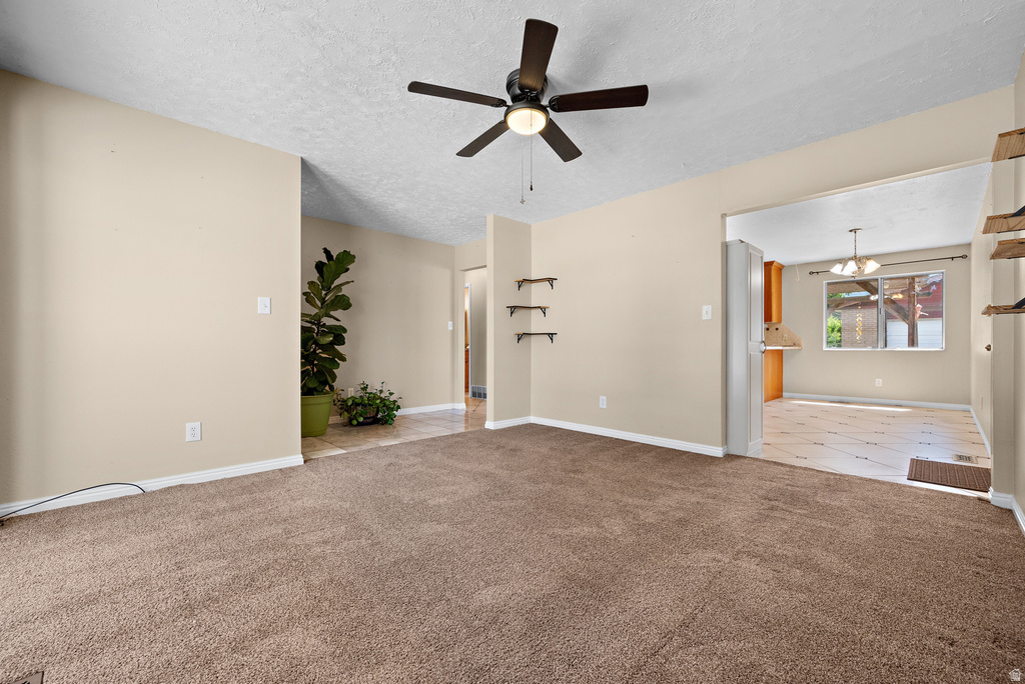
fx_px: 399
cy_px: 342
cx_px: 512
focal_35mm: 14
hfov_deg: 104.2
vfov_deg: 81.3
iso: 500
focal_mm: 14
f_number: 8
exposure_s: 1/8
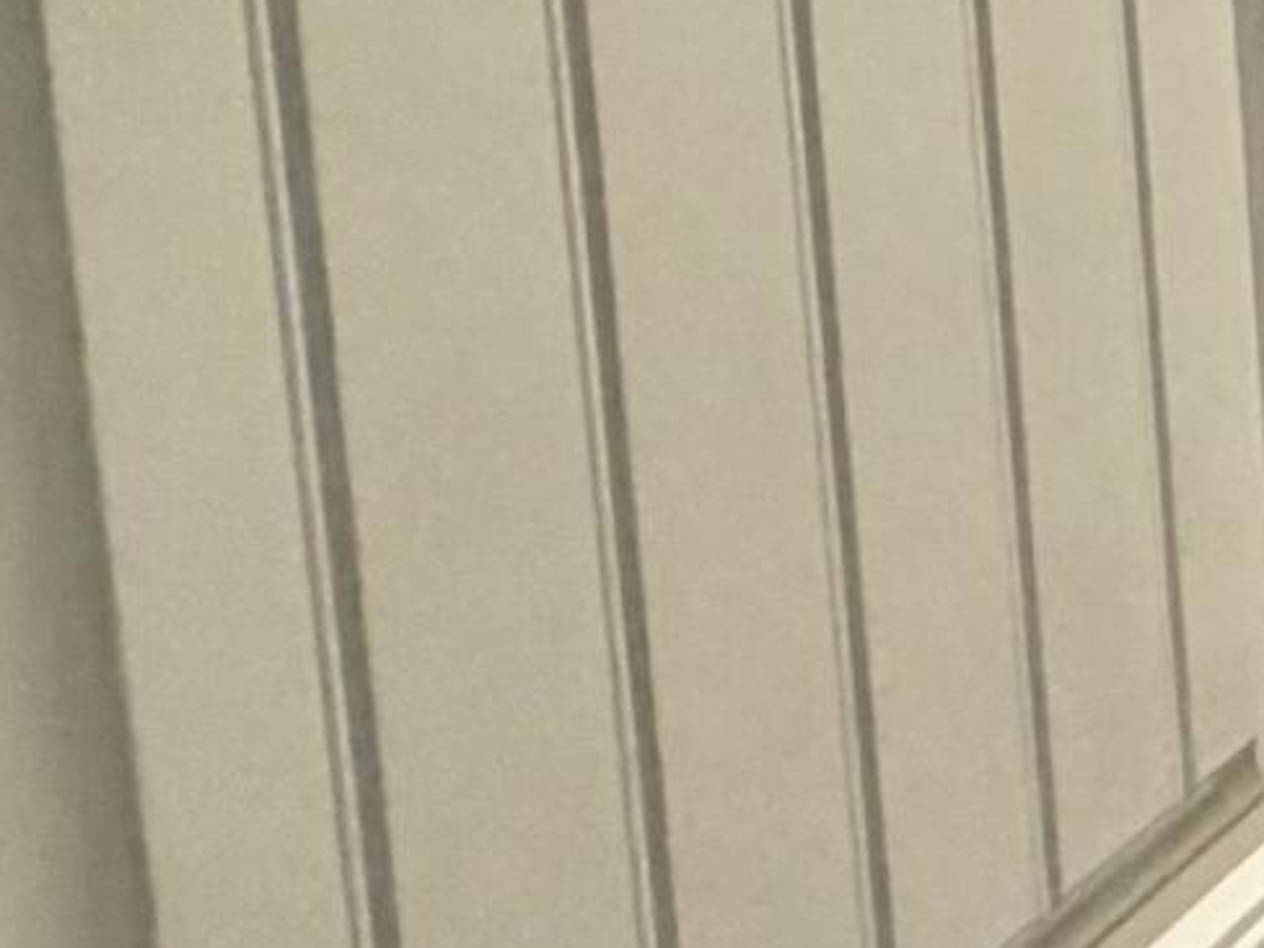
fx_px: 3140
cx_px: 2782
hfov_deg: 15.7
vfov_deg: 16.9
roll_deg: +1.6
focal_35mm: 86
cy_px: 39
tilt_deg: -7.2
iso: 250
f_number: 2.2
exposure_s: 1/60
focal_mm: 2.22
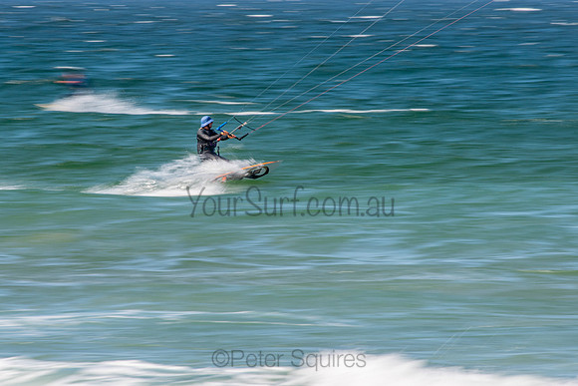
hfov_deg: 3.4
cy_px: 169
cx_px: 259
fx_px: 9835
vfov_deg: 2.2
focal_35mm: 612
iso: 64
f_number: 18
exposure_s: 1/25
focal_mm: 500
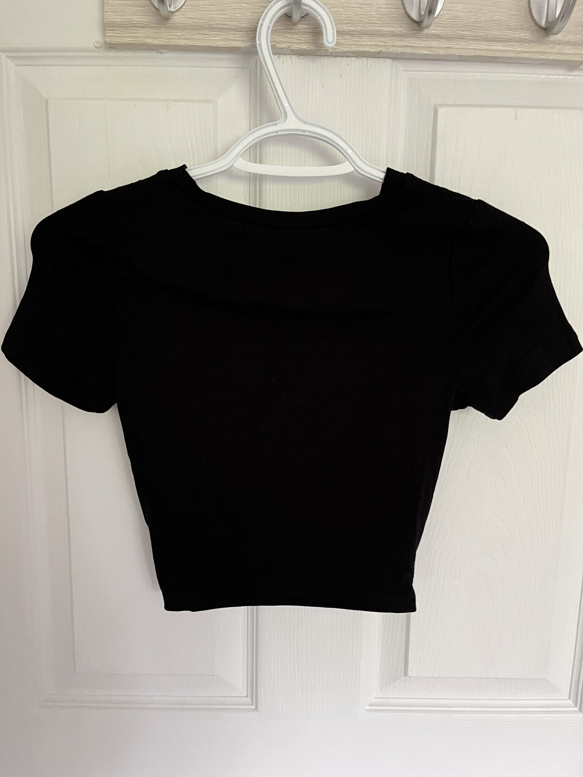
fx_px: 584
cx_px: 292
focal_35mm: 26
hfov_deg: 53.1
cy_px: 388
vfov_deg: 67.3
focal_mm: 5.1
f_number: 1.6
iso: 400
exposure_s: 1/60
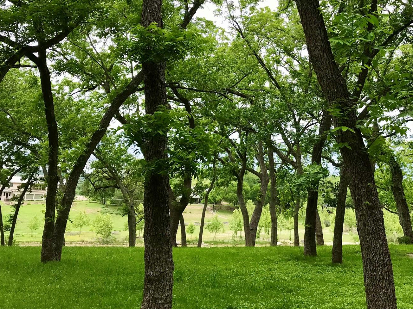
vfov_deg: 32.6
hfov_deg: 42.4
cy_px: 106
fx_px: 525
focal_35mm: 44
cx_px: 275
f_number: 1.8
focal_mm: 3.99
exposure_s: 1/929
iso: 20
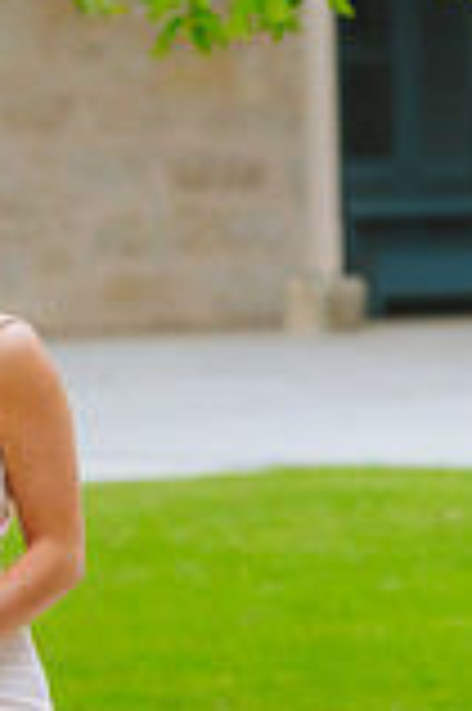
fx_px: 6996
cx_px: -196
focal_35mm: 355
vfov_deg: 5.8
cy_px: 630
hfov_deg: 3.8
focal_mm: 125
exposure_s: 1/1000
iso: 400
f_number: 2.8
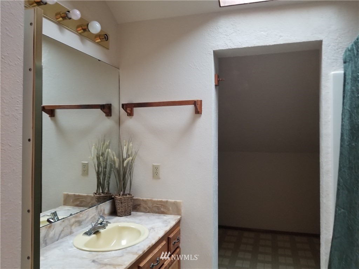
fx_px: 270
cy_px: 134
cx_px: 180
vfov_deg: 53.1
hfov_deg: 67.3
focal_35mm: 26
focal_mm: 4.3
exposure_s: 1/10
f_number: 1.7
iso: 200
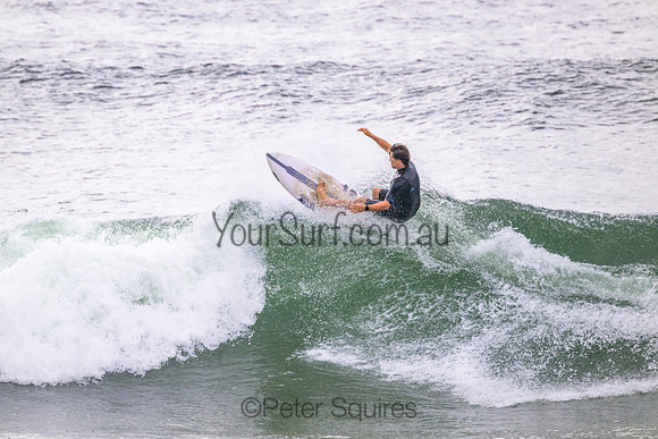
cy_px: 220
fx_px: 14625
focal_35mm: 800
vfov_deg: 1.7
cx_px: 329
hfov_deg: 2.6
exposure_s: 1/2000
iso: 2200
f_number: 11
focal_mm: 800
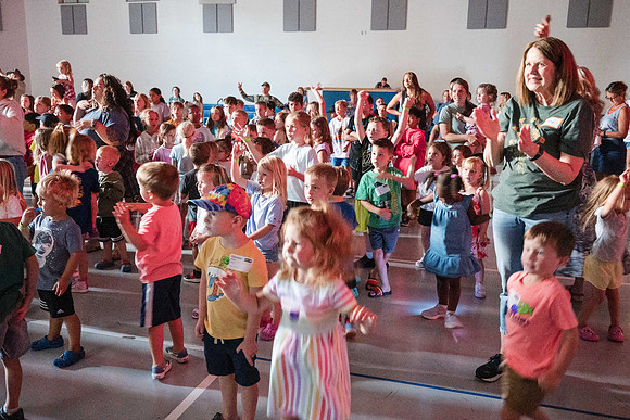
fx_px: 515
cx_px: 310
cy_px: 203
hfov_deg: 62.9
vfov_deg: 44.4
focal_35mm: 29
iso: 25600
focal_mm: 27.5
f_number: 4
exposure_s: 1/40
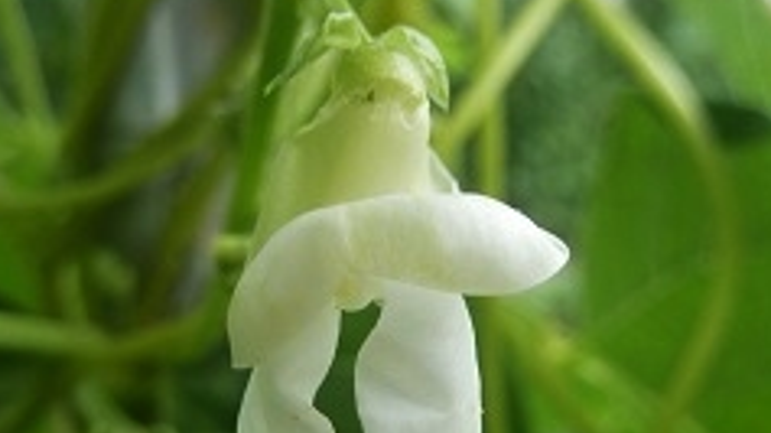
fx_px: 940
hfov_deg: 44.6
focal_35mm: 46
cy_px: 290
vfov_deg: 25.8
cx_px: 368
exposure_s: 1/80
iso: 80
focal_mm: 4.1
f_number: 3.3
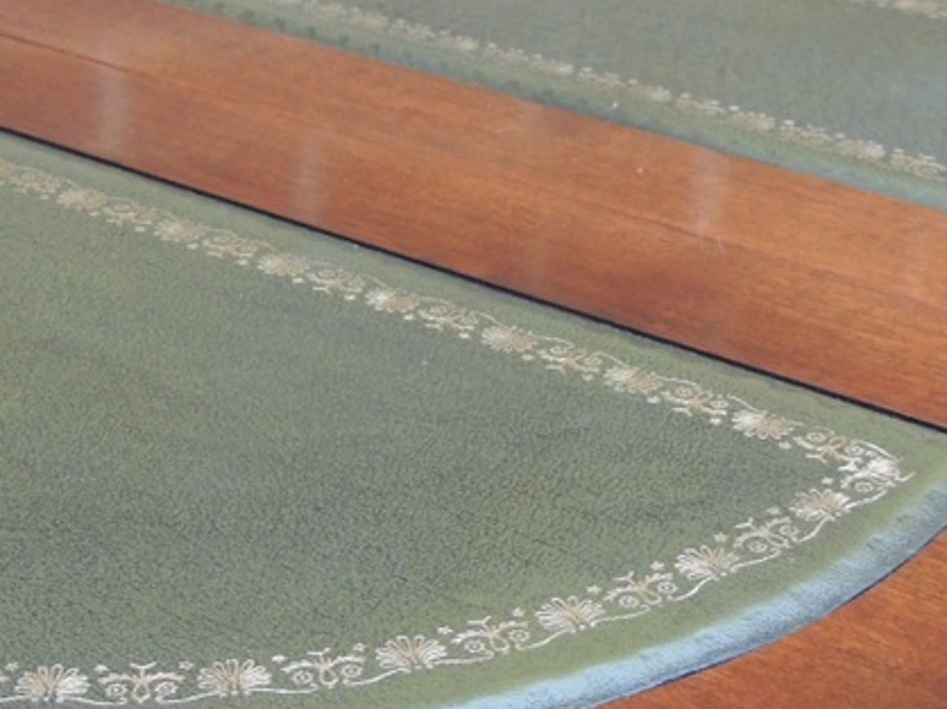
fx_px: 2679
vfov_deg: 15.0
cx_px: 290
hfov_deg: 20.0
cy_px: 233
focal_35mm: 98
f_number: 3.3
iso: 400
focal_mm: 7.1
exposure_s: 1/30
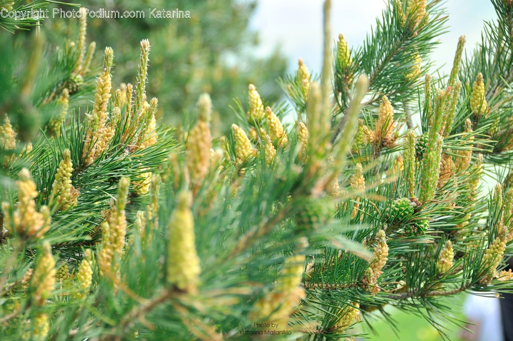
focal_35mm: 120
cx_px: 256
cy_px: 170
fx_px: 1708
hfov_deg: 17.1
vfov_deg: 11.4
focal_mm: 80
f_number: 5.6
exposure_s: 1/200
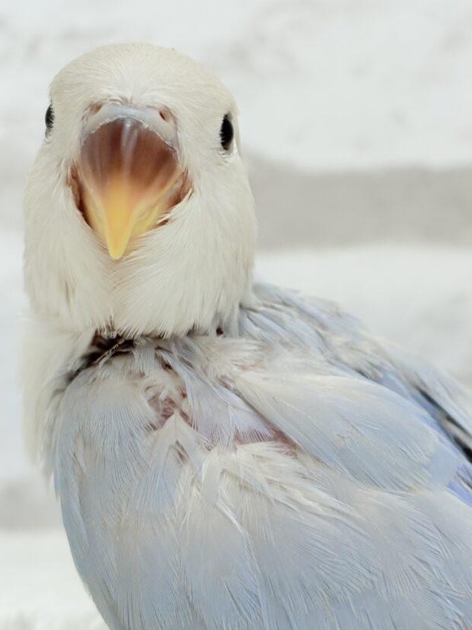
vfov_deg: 25.7
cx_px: 274
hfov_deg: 19.4
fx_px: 1381
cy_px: 303
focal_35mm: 76
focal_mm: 5.96
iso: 80
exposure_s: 1/100
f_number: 1.6
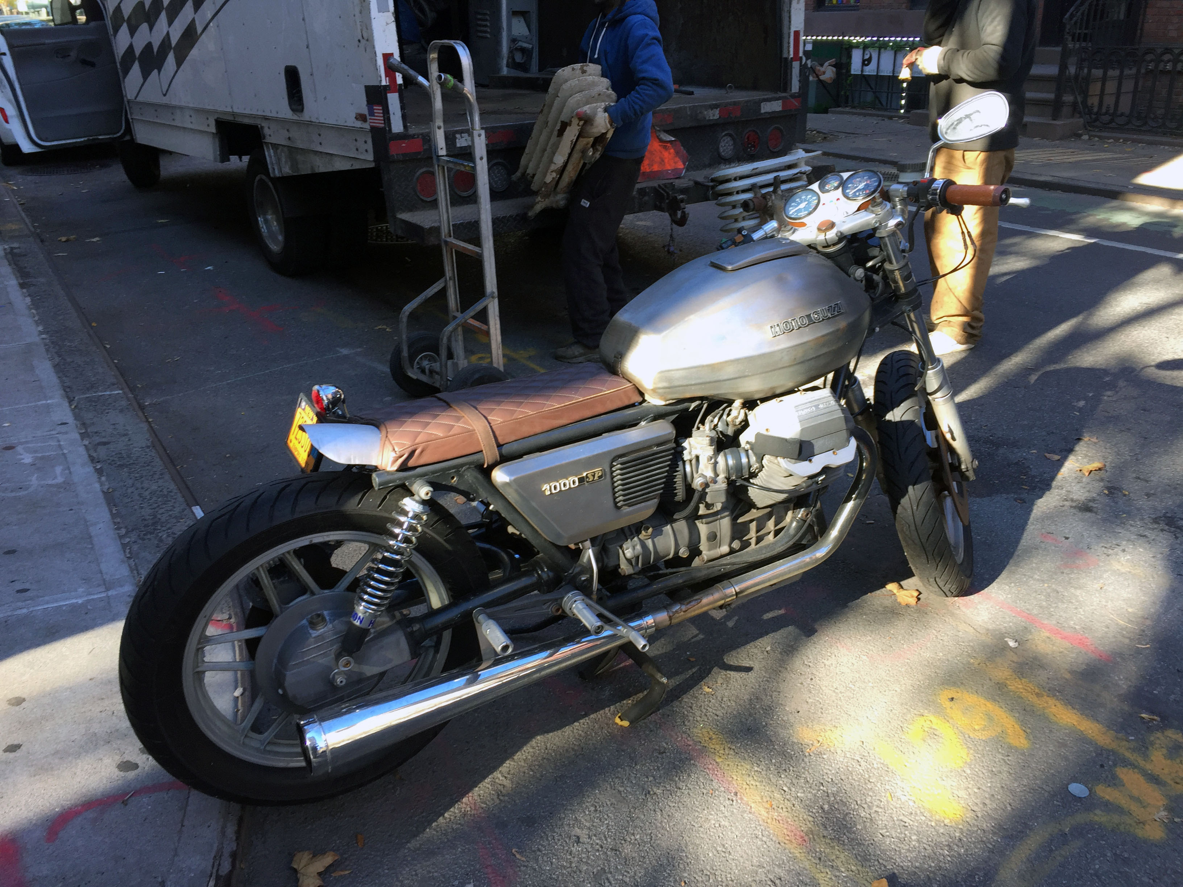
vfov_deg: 48.2
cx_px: 592
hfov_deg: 61.7
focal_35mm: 29
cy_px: 444
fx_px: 991
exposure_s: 1/120
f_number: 2.2
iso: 32
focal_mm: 4.15
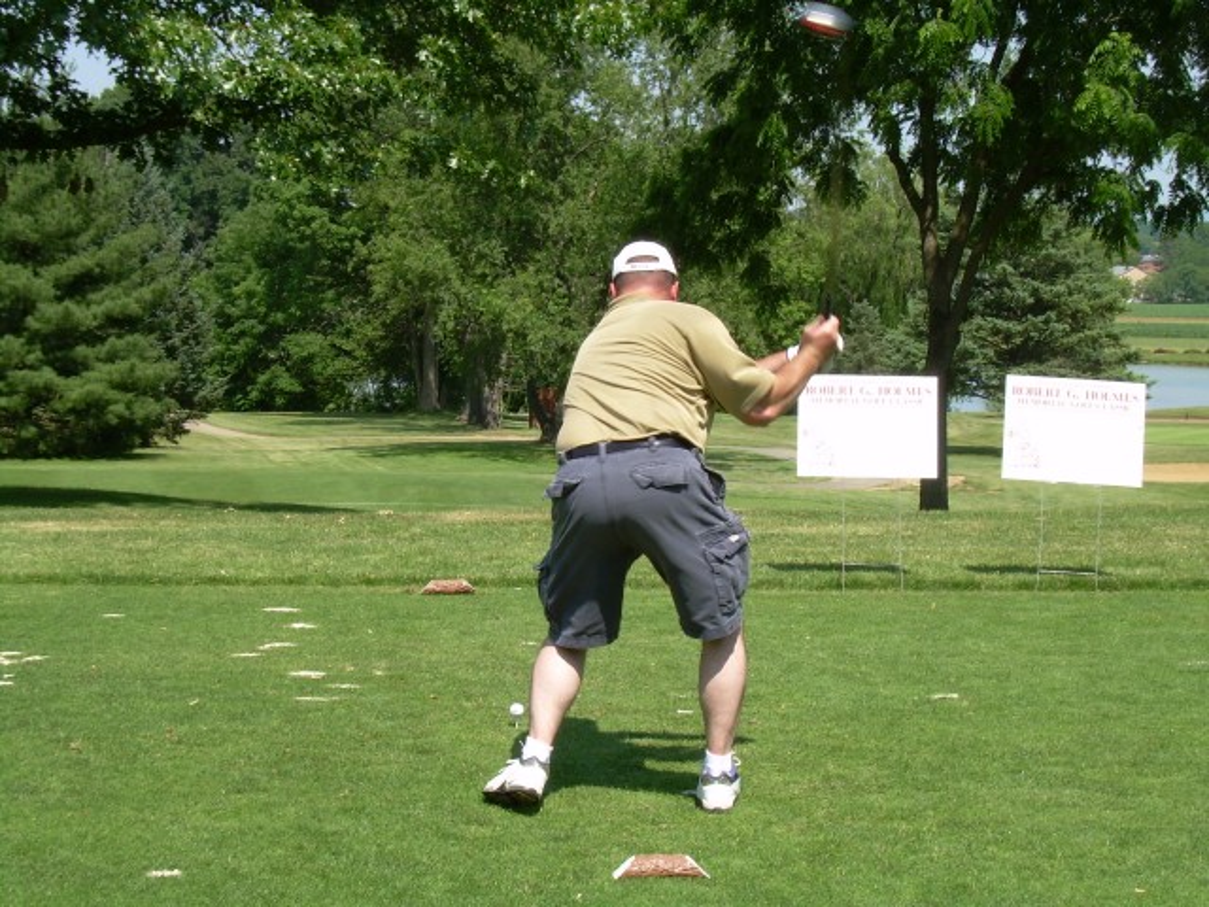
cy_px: 454
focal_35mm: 77
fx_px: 2689
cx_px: 604
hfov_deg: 25.3
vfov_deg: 19.1
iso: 50
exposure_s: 1/177
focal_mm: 13.2
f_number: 6.5
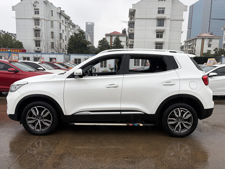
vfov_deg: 53.1
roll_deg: -1.5
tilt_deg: -7.5
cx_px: 112
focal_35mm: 26
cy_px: 84
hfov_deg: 67.3
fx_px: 169
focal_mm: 5.96
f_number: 1.6
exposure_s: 1/174
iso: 40
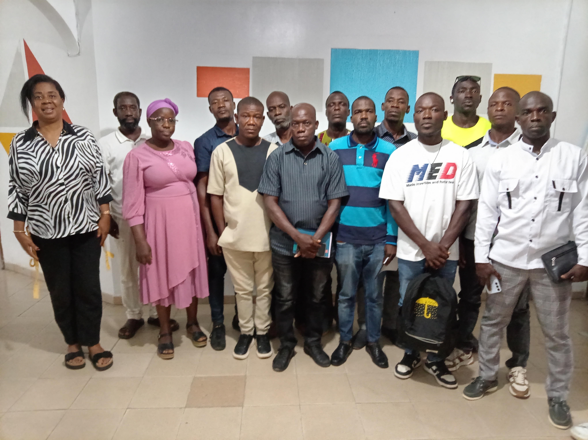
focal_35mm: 25
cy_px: 220
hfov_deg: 69.4
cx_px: 294
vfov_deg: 54.8
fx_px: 424
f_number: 1.8
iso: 810
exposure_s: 1/20
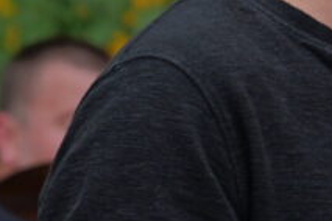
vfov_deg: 2.7
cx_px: 387
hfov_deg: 4.1
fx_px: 4657
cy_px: -68
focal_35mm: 505
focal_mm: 105
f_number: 4
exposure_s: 1/500
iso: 500
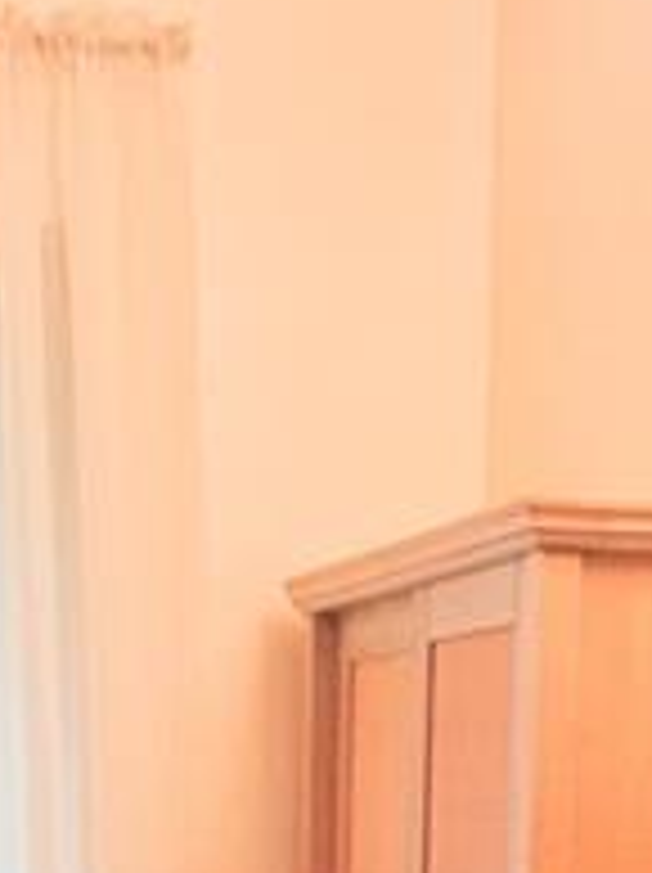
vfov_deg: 15.8
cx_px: 220
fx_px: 2894
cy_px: 1296
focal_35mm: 115
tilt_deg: -8.0
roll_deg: +0.1
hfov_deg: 12.8
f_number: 2.2
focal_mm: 4.15
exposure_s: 1/30
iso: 40
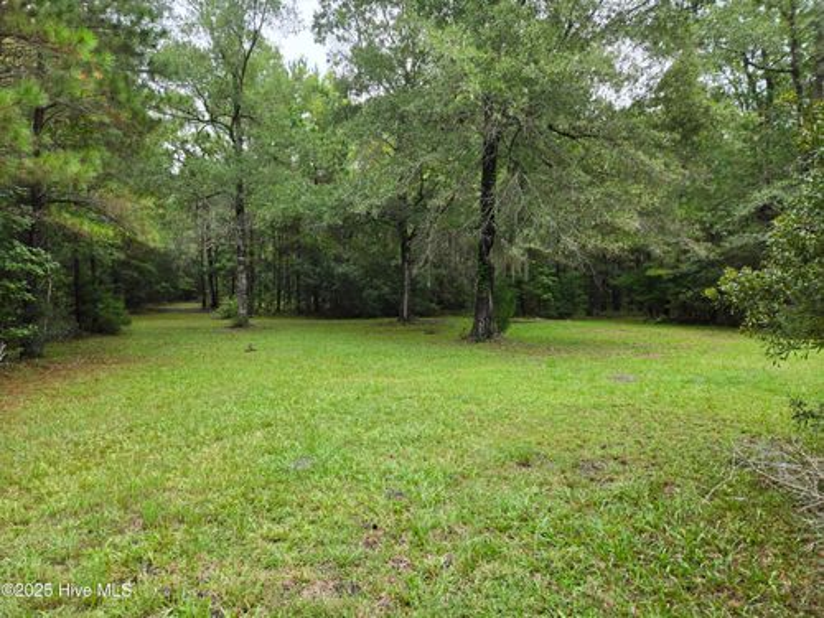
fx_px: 547
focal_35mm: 23
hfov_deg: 73.9
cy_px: 309
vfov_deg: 58.9
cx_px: 412
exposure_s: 1/180
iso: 80
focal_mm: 5.4
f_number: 1.8
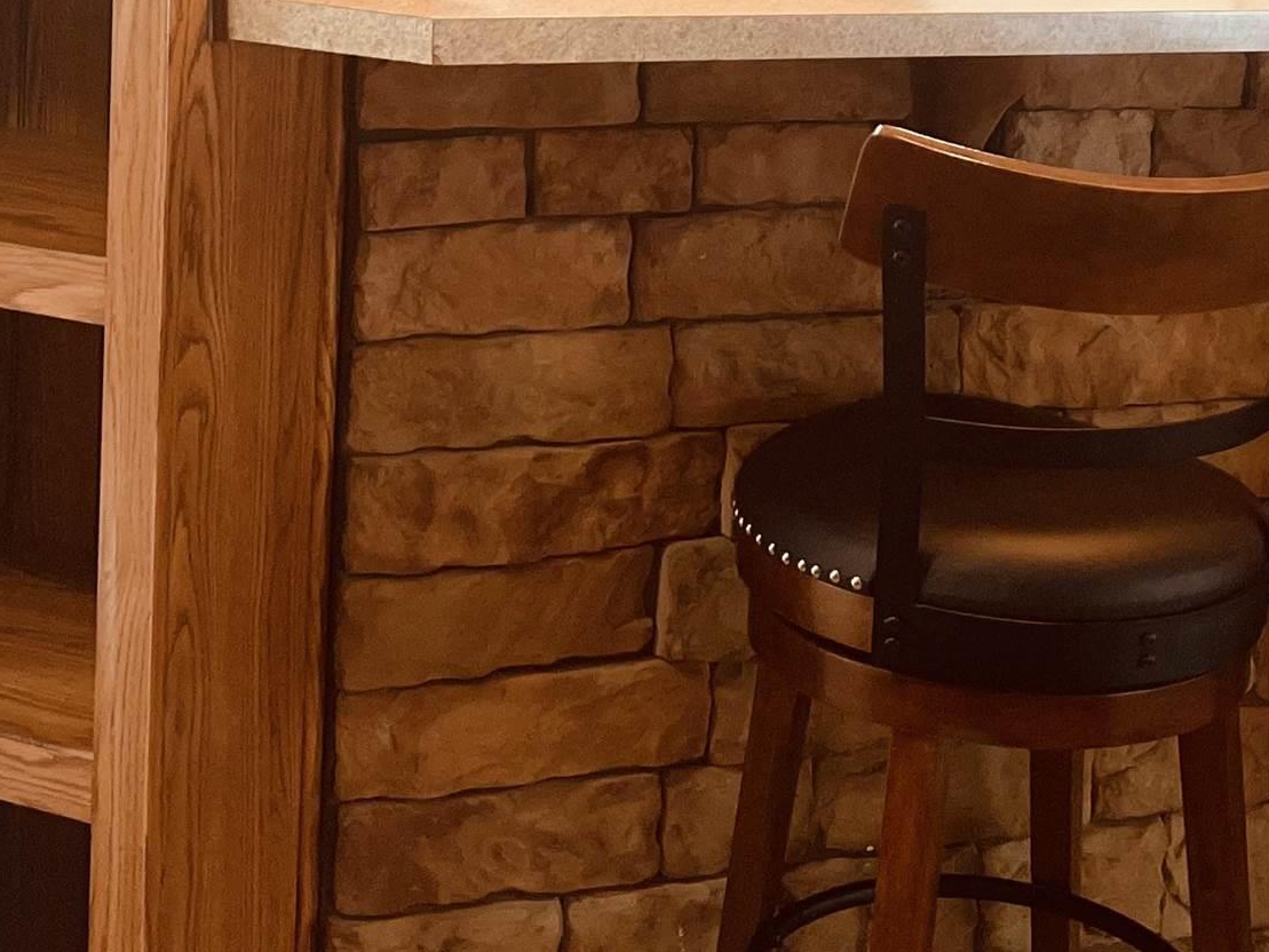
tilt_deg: -5.0
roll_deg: -2.8
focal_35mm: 72
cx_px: 689
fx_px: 2640
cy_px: -108
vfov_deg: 19.5
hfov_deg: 27.0
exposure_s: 1/60
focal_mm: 4.2
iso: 250
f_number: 1.6
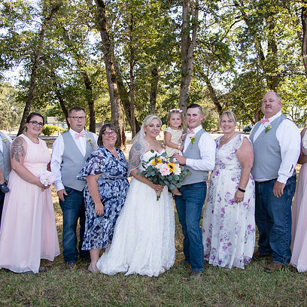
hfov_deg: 44.9
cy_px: 143
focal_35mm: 37
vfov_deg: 44.9
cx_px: 154
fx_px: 371
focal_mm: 24
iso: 250
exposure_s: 1/320
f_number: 4
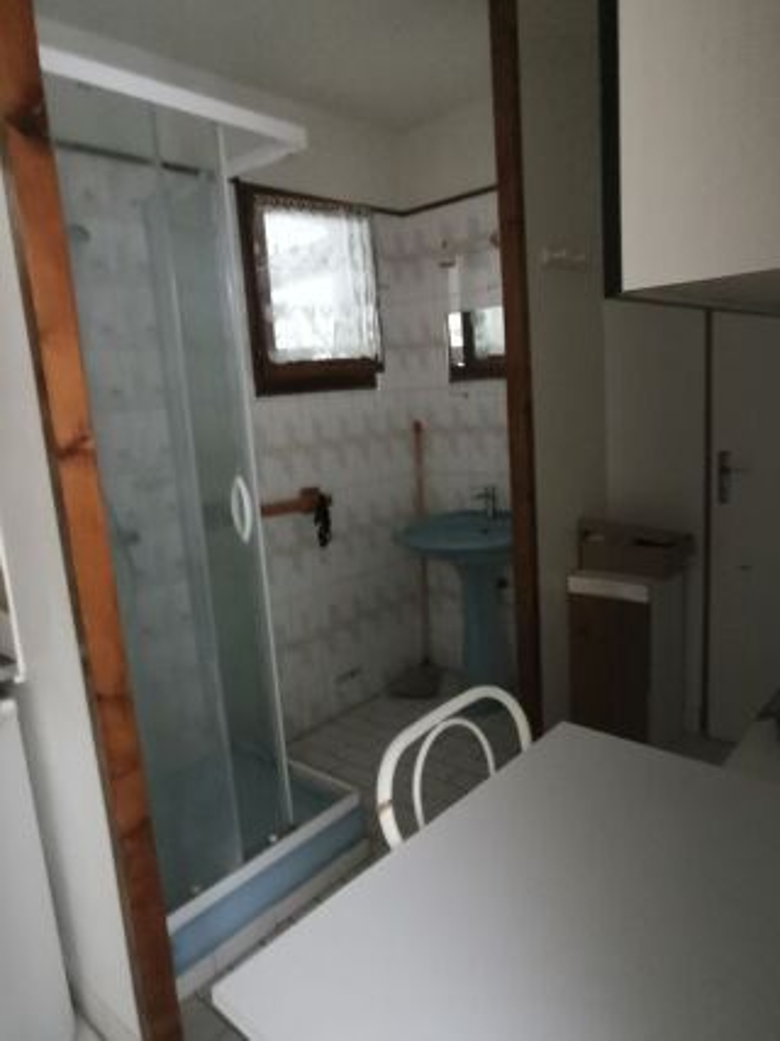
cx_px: 390
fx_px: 661
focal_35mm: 22
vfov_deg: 76.4
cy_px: 520
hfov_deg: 61.1
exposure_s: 1/16.7
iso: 1250
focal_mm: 2.26
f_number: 2.2
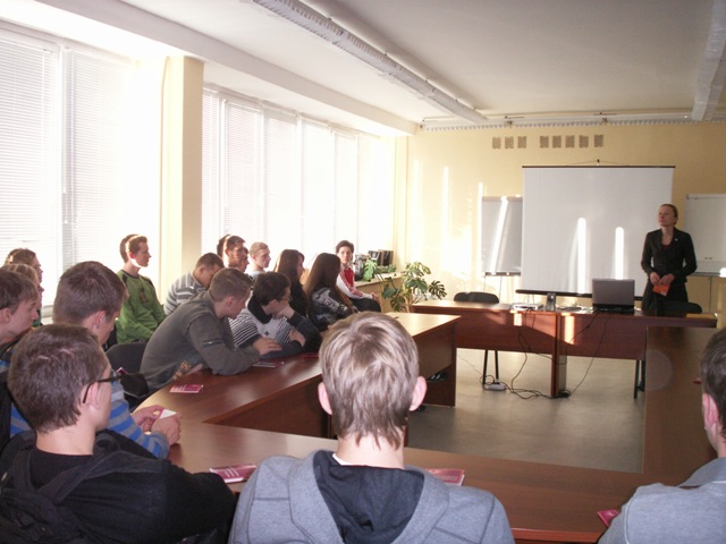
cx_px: 363
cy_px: 272
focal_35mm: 37
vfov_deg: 38.7
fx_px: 776
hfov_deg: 50.1
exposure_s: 1/40
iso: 160
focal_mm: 7.7
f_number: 3.5
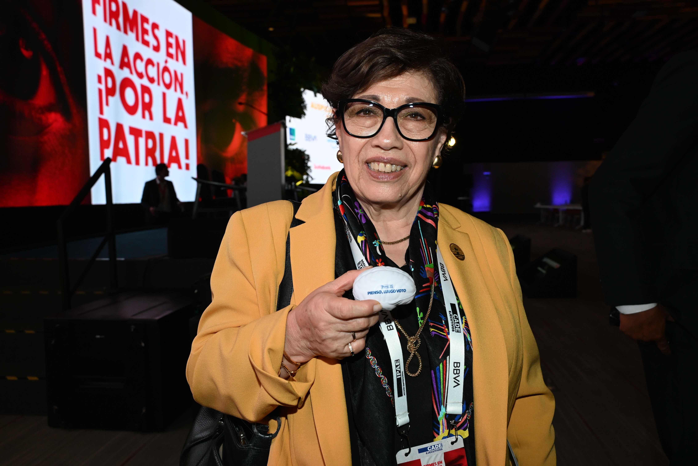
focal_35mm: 30
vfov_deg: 44.3
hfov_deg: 62.8
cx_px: 349
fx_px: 572
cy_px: 233
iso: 2000
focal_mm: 29.5
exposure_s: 1/125
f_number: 7.1
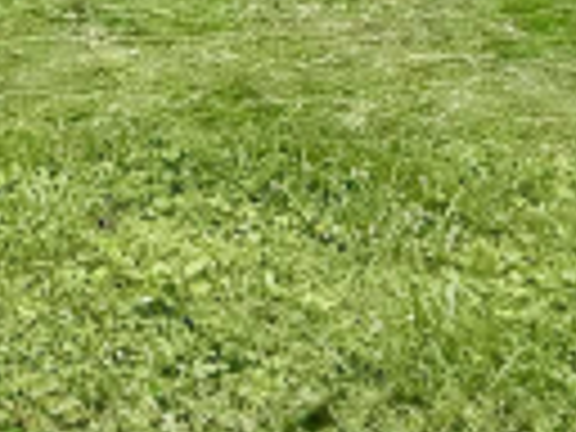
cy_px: -576
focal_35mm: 73
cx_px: -119
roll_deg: -0.4
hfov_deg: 24.2
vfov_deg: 14.3
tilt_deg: +1.7
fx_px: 1215
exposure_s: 1/1848
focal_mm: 2.22
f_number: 2.2
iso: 50
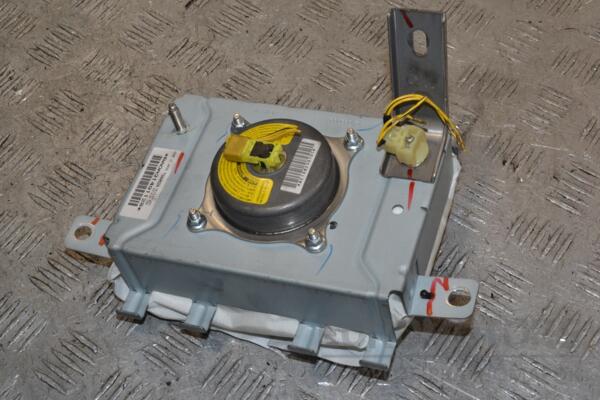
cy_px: 200
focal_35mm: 60
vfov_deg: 22.6
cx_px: 300
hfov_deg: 33.4
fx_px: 1000
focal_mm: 40
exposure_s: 1/200
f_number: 13
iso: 800
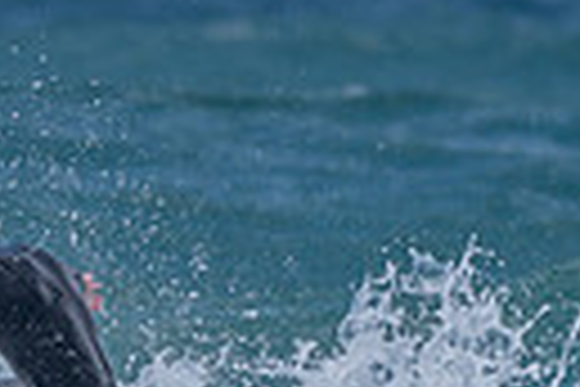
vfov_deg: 0.5
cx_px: -41
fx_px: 46187
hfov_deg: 0.7
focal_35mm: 2867
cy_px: 420
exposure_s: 1/2000
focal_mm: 500
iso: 125
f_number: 5.6
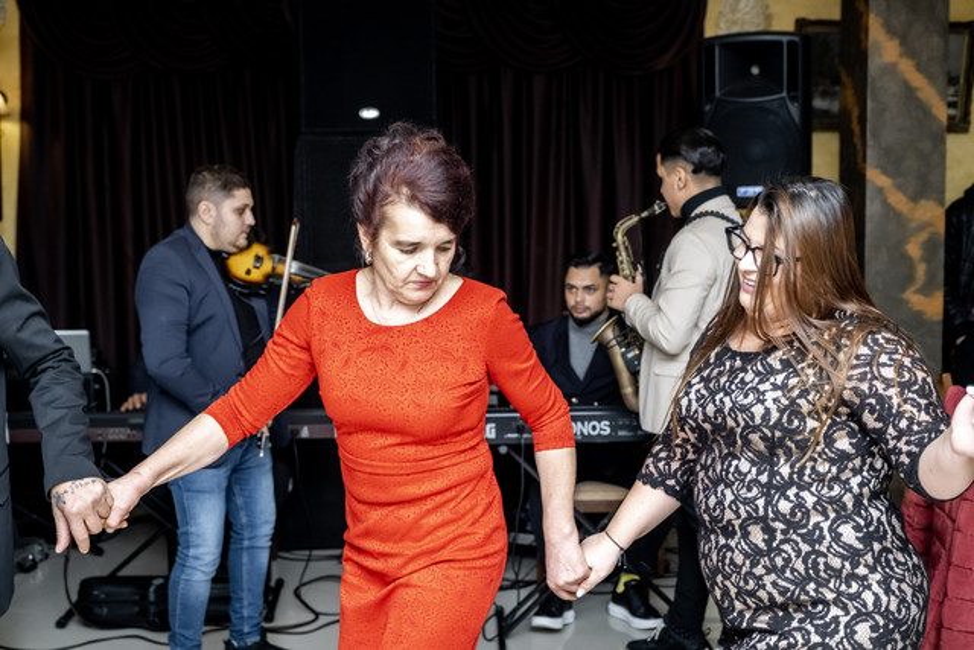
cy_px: 325
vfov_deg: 28.1
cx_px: 487
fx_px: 1299
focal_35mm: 48
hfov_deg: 41.1
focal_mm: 32.1
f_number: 2.8
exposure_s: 1/160
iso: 800
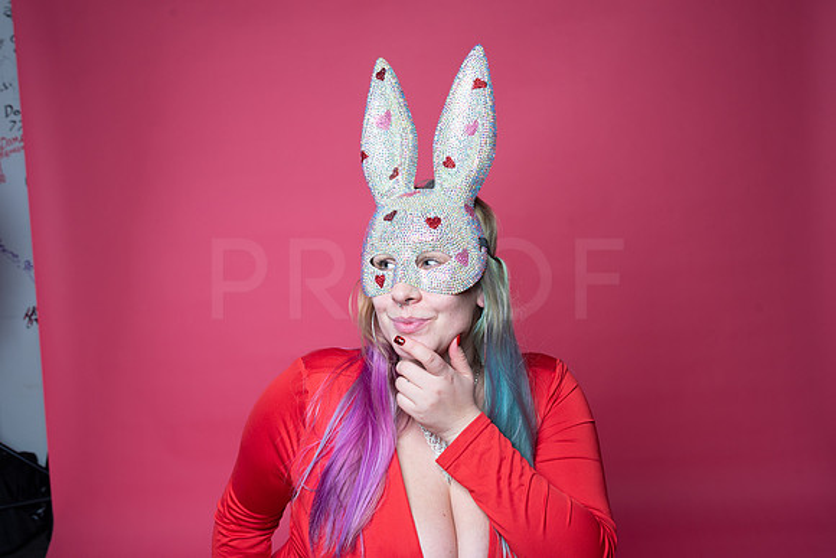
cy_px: 279
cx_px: 418
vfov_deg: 37.9
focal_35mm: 35
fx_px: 813
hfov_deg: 54.4
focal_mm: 35
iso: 100
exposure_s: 1/160
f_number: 8
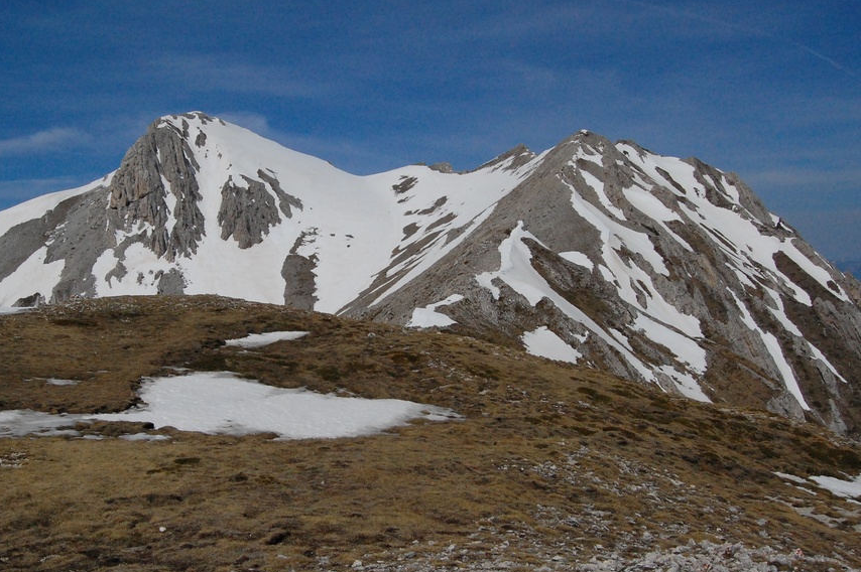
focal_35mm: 37
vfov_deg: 35.9
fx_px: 884
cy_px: 286
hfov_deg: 51.5
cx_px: 335
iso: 1600
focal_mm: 20
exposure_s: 1/3200
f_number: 16
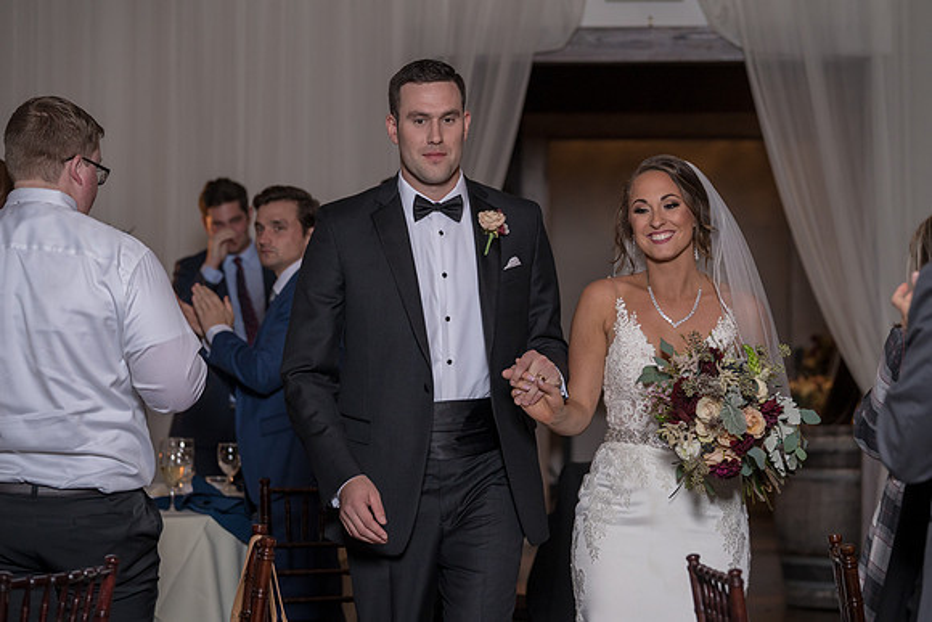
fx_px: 3055
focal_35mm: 118
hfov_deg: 17.3
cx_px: 466
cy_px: 311
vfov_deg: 11.6
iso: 2000
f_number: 4.5
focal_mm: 118
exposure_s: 1/200
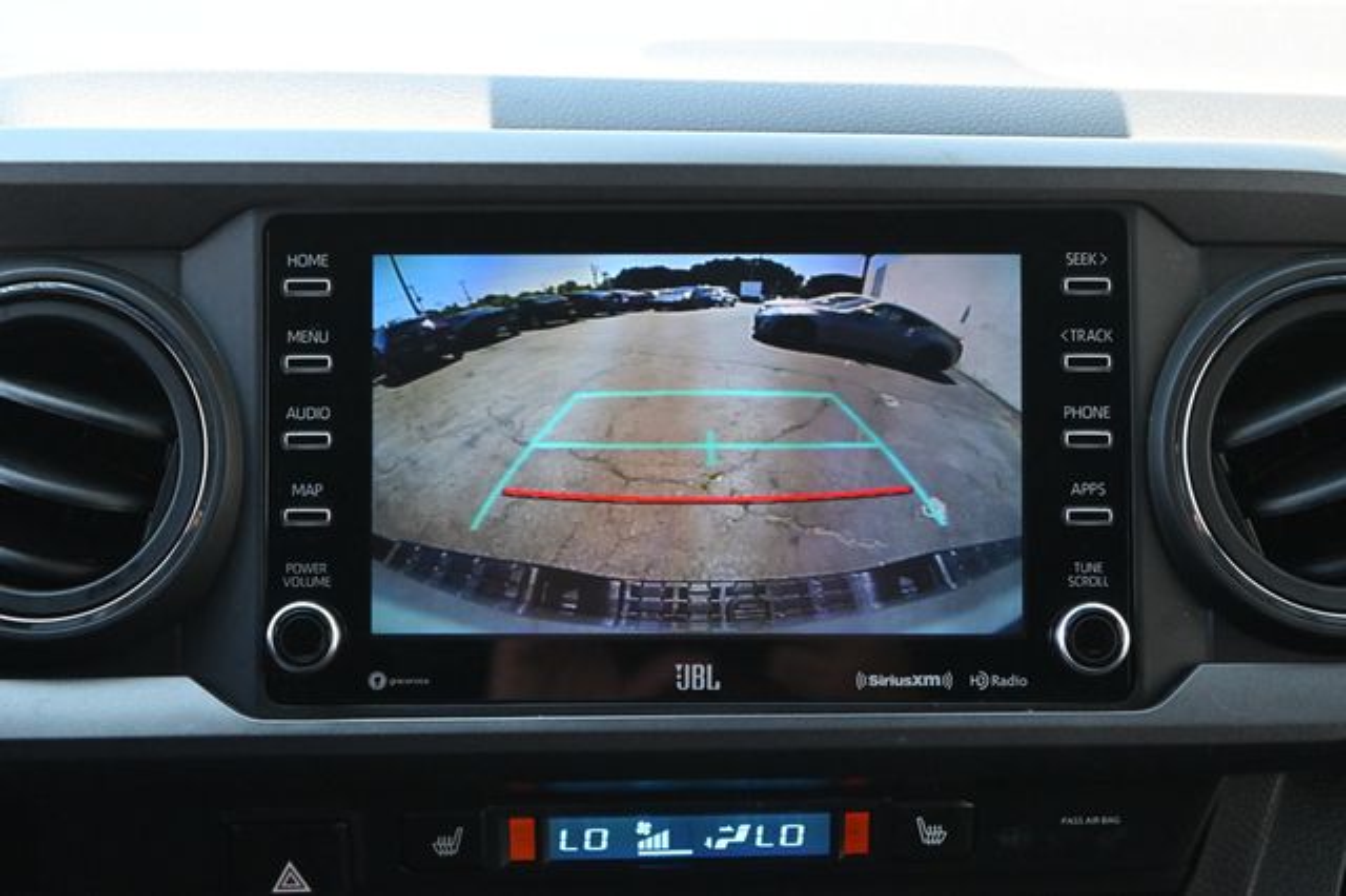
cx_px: 673
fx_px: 2690
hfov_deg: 28.1
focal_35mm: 72
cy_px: 448
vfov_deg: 18.9
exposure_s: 1/125
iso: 2000
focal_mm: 48
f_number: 6
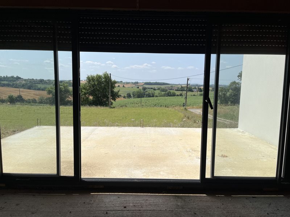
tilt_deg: -6.0
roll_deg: -0.1
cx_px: 145
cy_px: 108
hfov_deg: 67.3
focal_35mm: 26
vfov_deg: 53.1
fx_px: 218
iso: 50
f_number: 1.6
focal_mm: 5.1
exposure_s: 1/6494
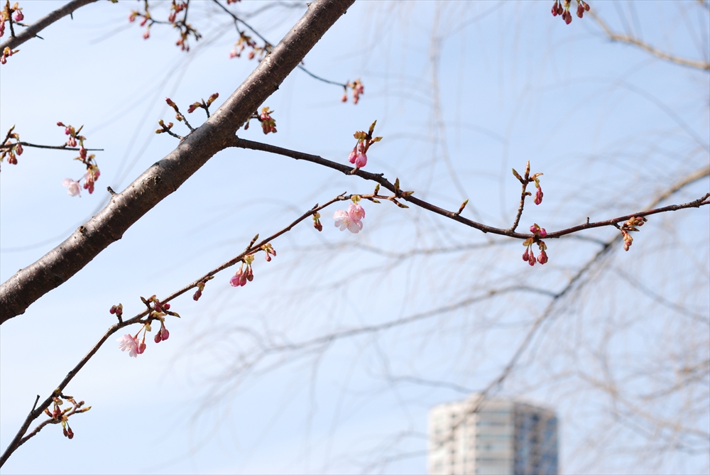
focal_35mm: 75
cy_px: 238
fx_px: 1481
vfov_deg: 18.2
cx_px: 355
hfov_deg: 27.0
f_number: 5.6
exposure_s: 1/1600
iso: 400
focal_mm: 50
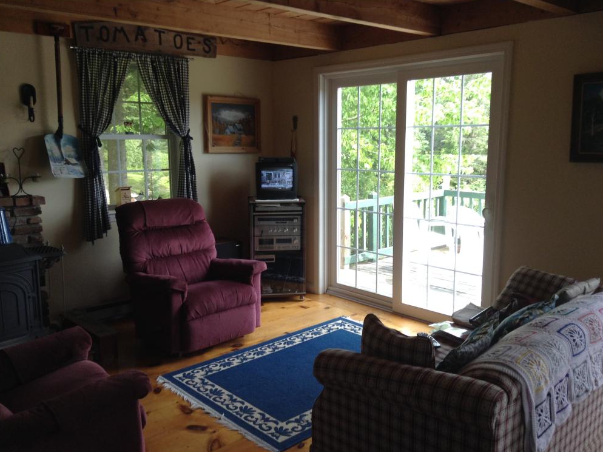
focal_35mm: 34
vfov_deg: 41.8
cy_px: 228
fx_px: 592
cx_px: 306
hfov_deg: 54.0
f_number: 2.4
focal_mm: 3.3
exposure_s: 1/60
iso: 32
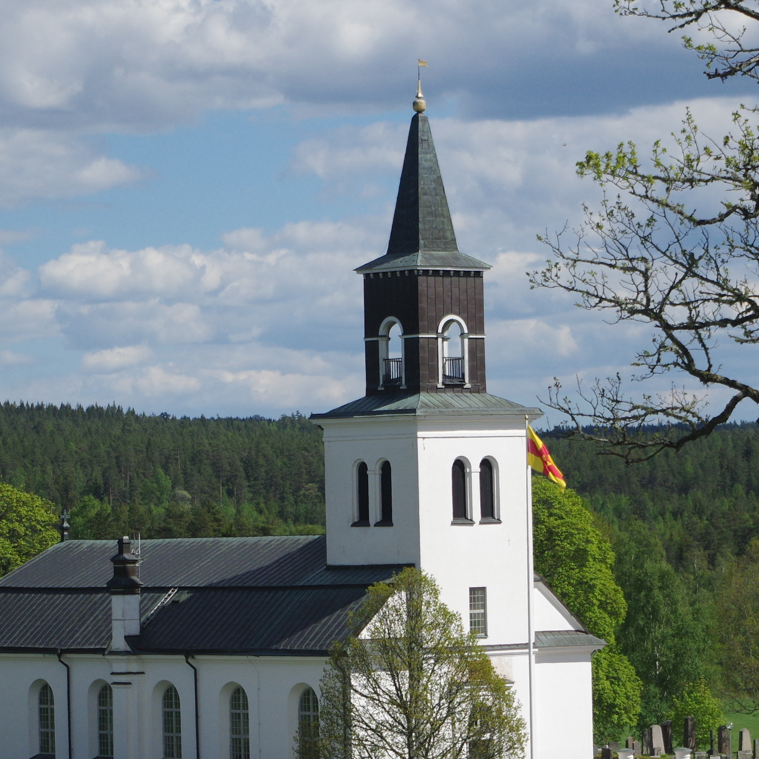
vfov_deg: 9.5
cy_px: 485
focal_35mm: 184
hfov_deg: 9.5
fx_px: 4564
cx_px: 450
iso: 400
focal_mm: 55
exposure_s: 1/2500
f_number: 6.3
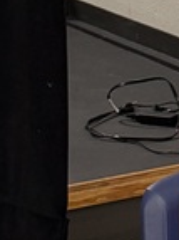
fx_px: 1188
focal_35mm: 172
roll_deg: -0.9
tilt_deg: -23.1
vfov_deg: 11.3
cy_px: 275
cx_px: 465
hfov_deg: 7.8
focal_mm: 6.76
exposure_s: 1/60
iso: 320
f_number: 1.78
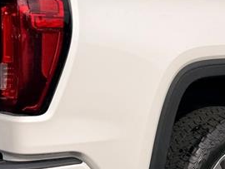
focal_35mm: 91
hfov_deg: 21.2
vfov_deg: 16.3
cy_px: 82
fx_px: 592
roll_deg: -3.2
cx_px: 192
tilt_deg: -3.0
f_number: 1.78
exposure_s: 1/6173
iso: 80
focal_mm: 6.76
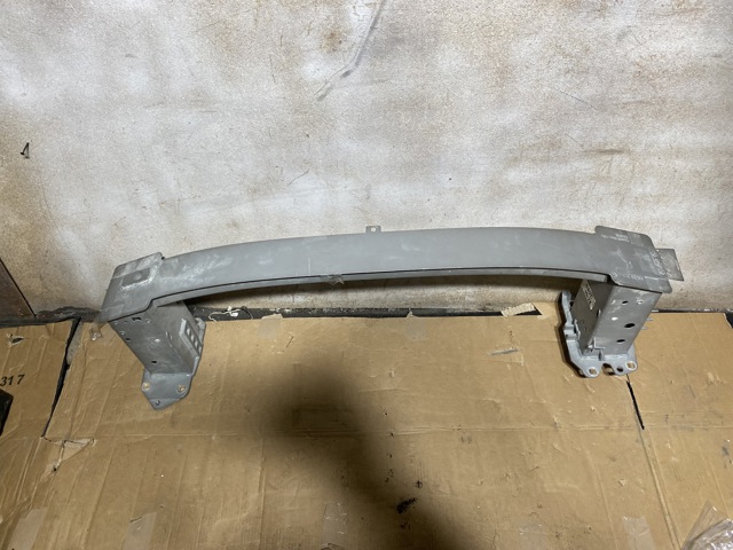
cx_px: 366
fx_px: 551
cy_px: 275
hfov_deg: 67.3
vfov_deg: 53.1
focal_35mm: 26
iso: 100
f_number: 1.8
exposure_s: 1/100
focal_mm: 4.25
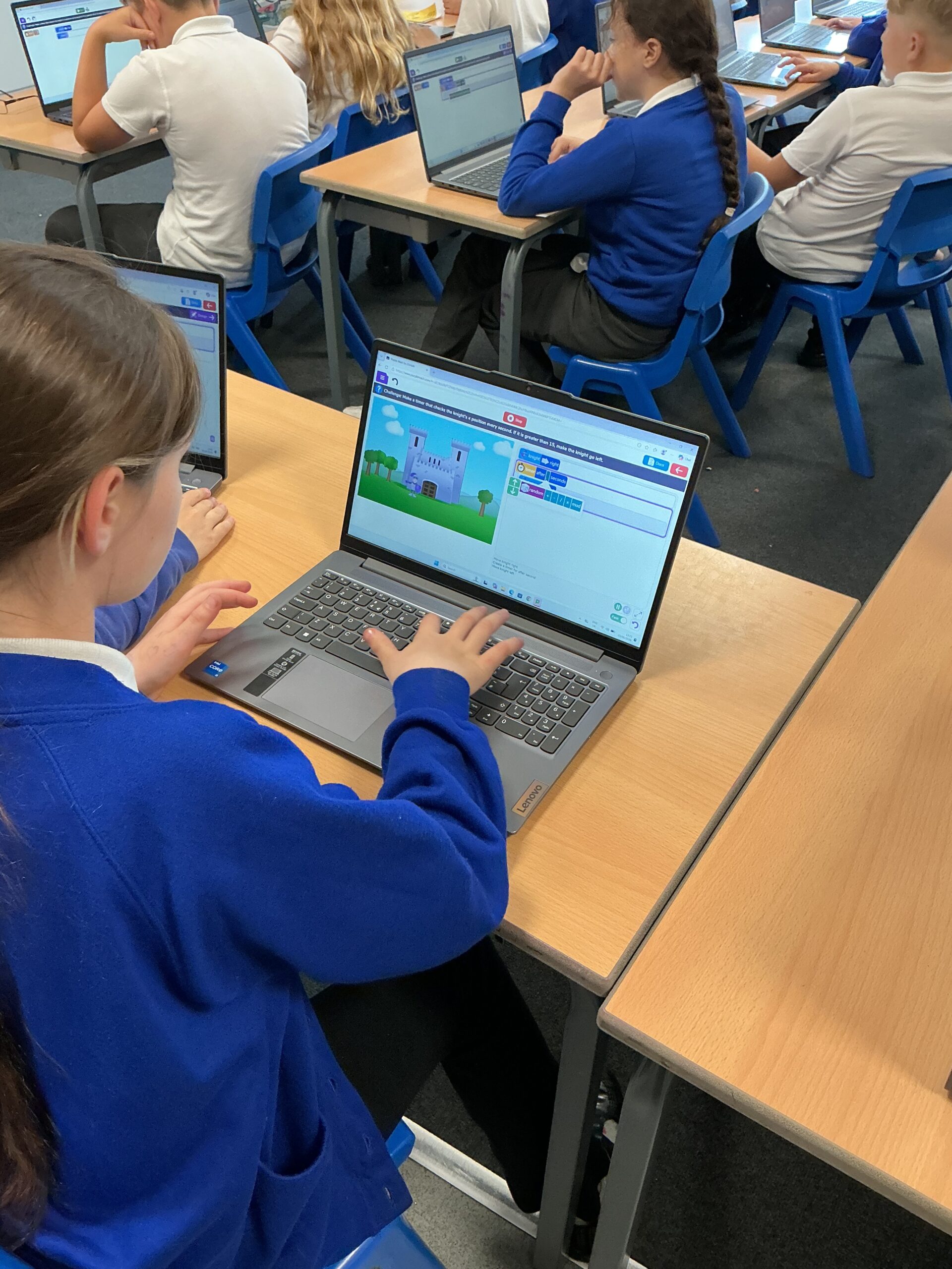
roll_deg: -1.0
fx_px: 1063
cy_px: 634
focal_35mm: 29
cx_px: 476
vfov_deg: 61.7
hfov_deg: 48.2
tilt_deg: -40.7
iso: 125
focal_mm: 3
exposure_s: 1/60
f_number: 1.8
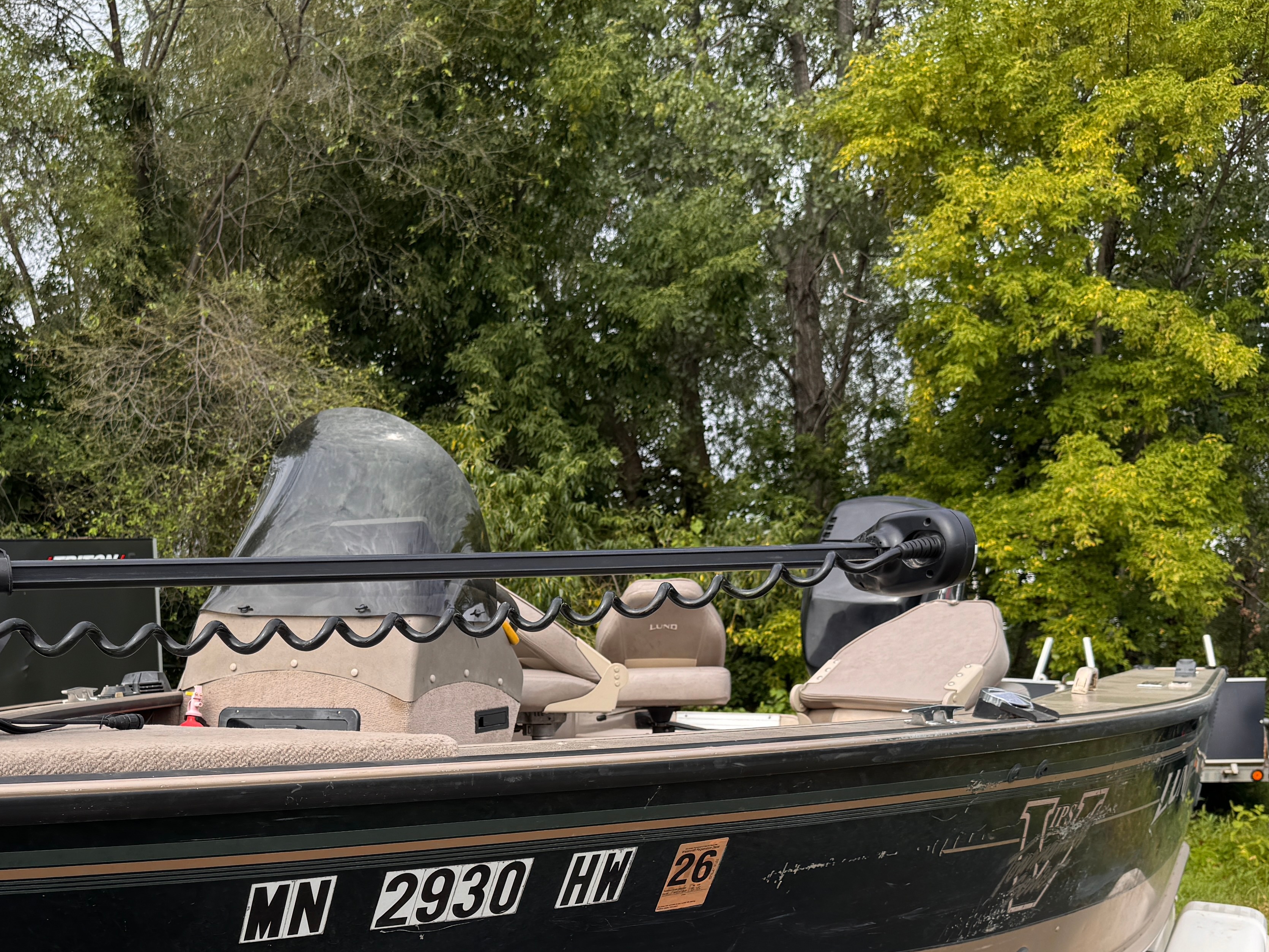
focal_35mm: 41
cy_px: 723
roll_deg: -0.9
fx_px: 1503
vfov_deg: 34.3
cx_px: 386
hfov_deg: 44.8
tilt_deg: -3.6
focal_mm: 6.76
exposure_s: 1/1818
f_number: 1.78
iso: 80
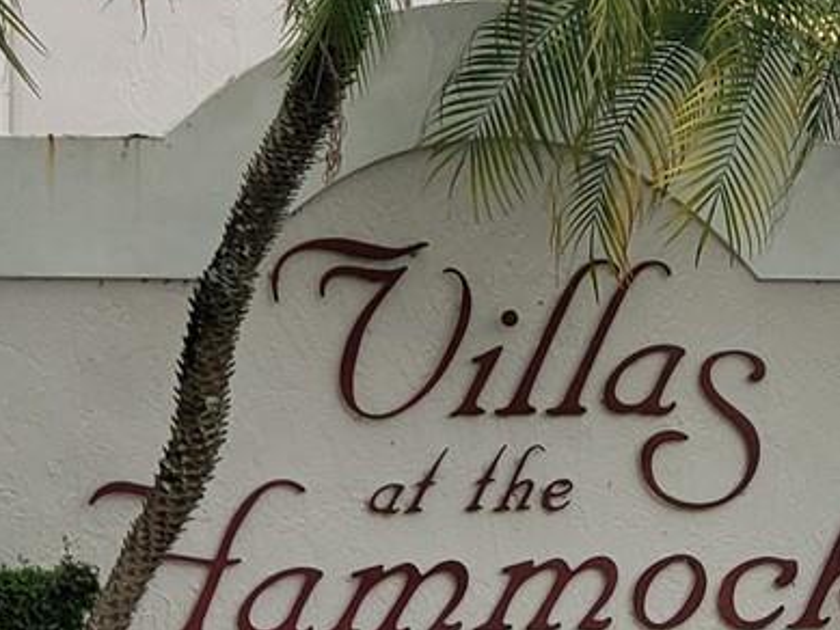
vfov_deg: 6.9
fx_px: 5195
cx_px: 754
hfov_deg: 9.2
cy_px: 30
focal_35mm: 214
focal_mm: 6
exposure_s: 1/697
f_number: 2.4
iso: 32
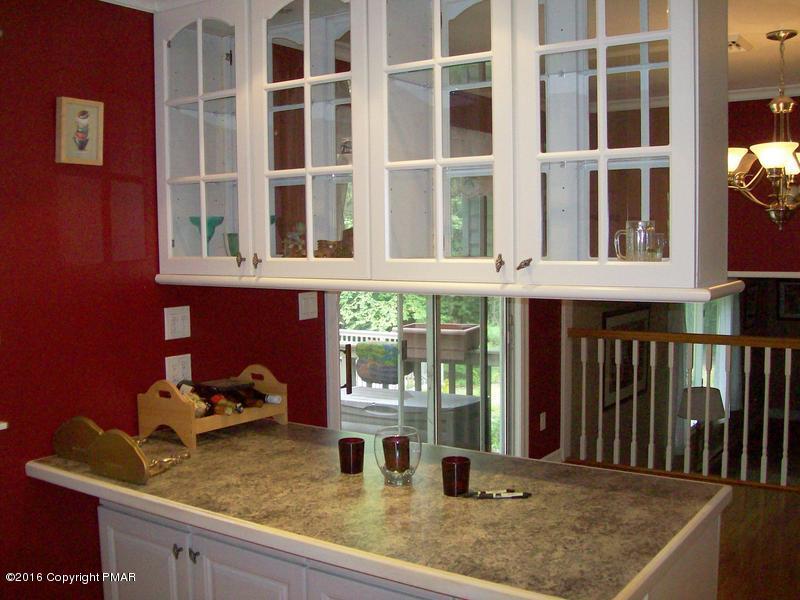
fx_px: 832
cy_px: 300
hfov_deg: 51.4
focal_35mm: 36
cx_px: 400
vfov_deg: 39.7
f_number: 2.7
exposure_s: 1/64
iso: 200
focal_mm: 6
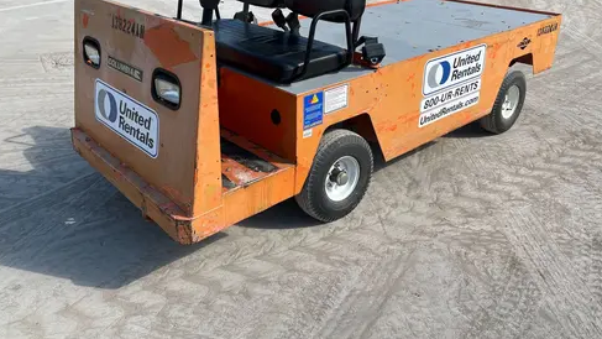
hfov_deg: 61.0
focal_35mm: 32
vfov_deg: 36.3
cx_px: 292
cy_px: 116
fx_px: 511
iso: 50
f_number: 1.6
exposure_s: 1/2358
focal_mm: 5.1
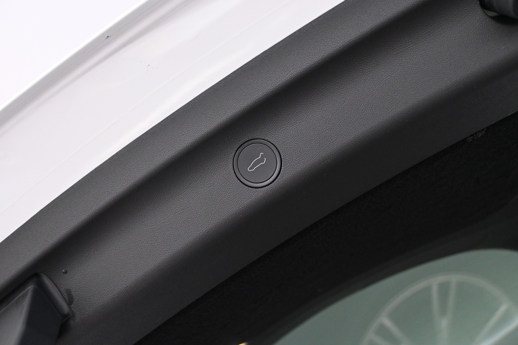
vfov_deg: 40.0
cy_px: 172
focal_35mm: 33
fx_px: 475
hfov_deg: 57.2
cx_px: 259
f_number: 4.5
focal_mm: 22
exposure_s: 1/80
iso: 3200
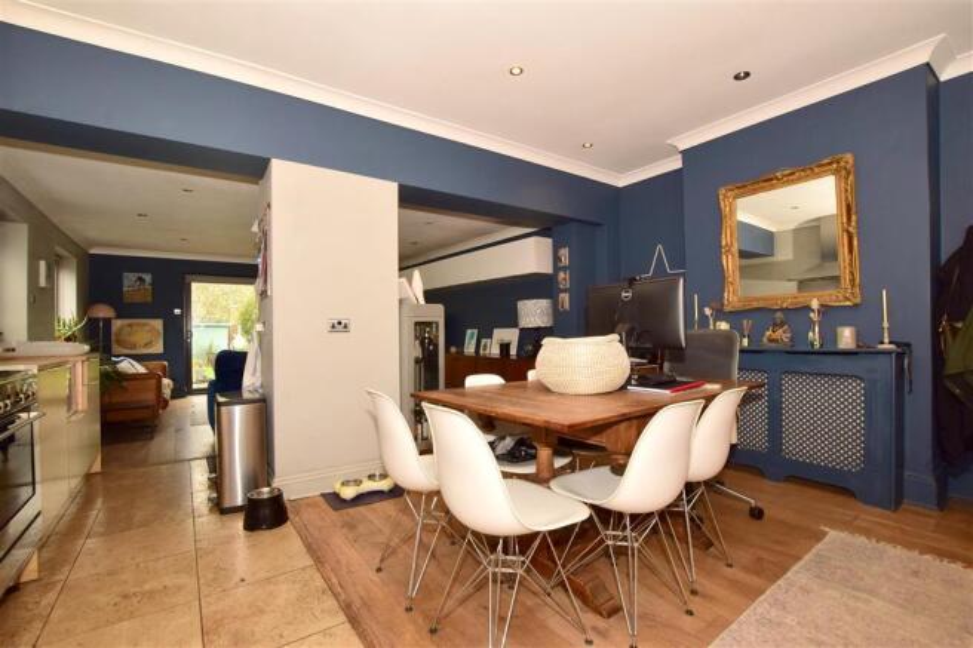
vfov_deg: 77.3
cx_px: 486
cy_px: 324
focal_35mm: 15
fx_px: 405
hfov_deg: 100.4
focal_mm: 10
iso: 500
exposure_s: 1/60
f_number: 16
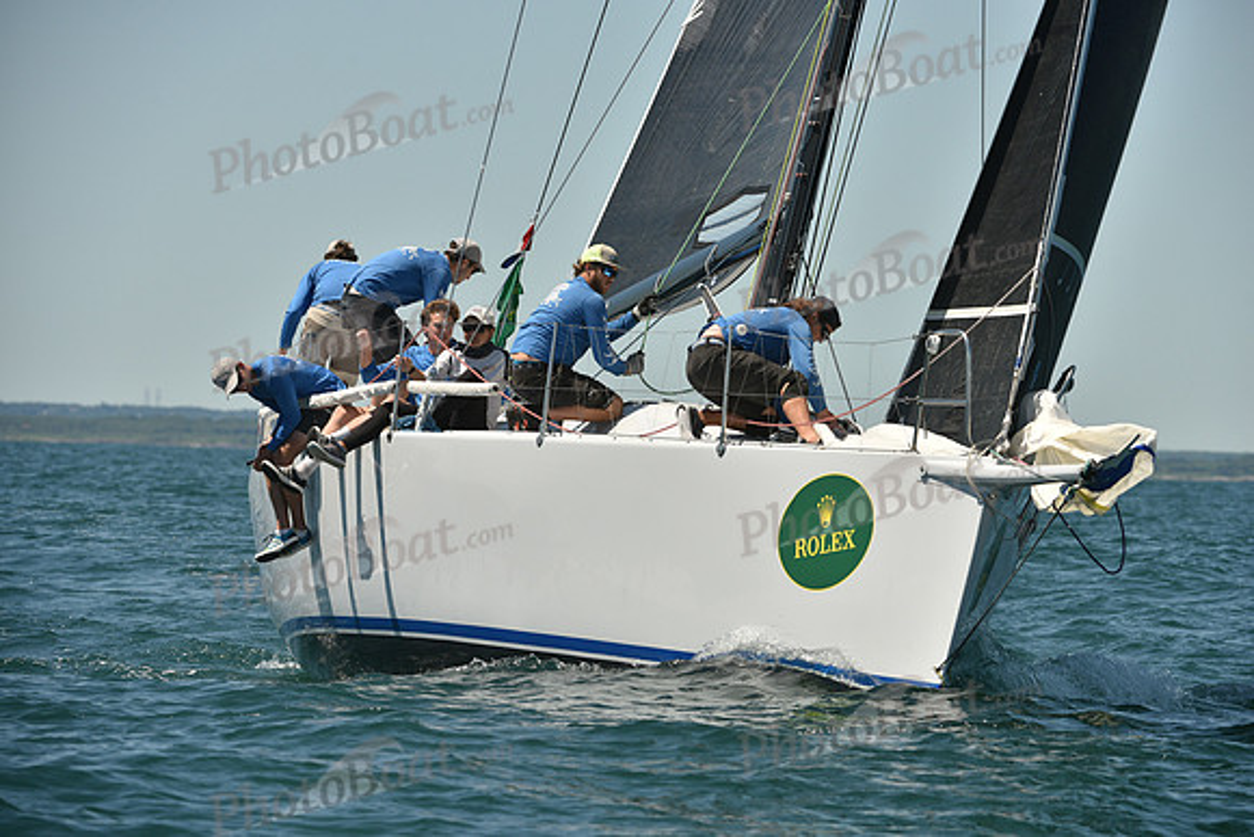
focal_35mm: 240
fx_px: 8362
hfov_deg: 8.6
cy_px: 418
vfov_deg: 5.7
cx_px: 627
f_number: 7.1
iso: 250
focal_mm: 240
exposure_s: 1/1250
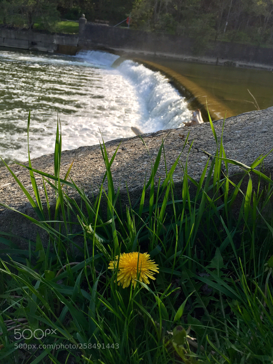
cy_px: 182
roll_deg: -7.3
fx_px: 305
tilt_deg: -23.5
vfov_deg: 61.7
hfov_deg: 48.2
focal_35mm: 29
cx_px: 136
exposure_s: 1/1319
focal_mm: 4.15
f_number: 2.2
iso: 32
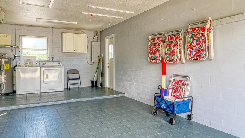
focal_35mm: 28
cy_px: 60
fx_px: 182
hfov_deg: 67.3
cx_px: 145
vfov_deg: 41.4
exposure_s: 1/160
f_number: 8
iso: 400
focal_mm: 15
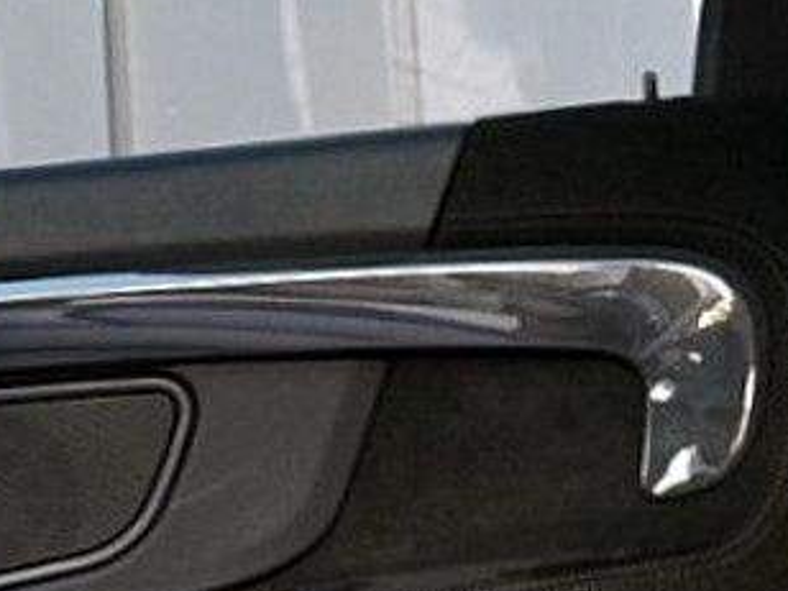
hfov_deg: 15.0
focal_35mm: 131
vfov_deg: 11.2
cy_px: 591
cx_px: 284
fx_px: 2982
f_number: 3.8
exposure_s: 1/50
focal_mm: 20
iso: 800
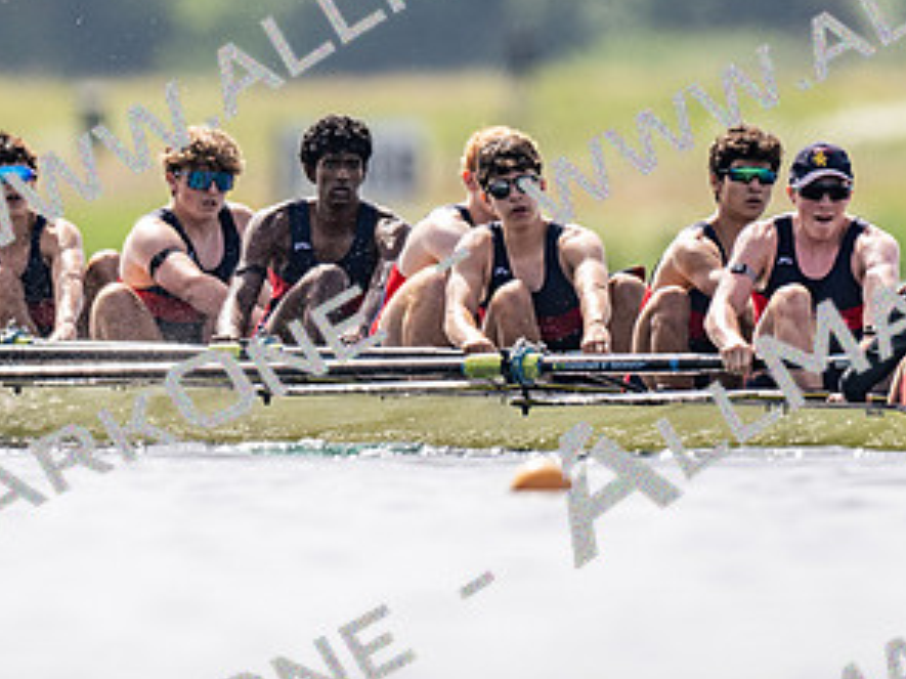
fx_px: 44476
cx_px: 295
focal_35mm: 1700
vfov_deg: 0.9
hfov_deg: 1.2
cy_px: 277
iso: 140
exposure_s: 1/2500
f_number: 4
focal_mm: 600
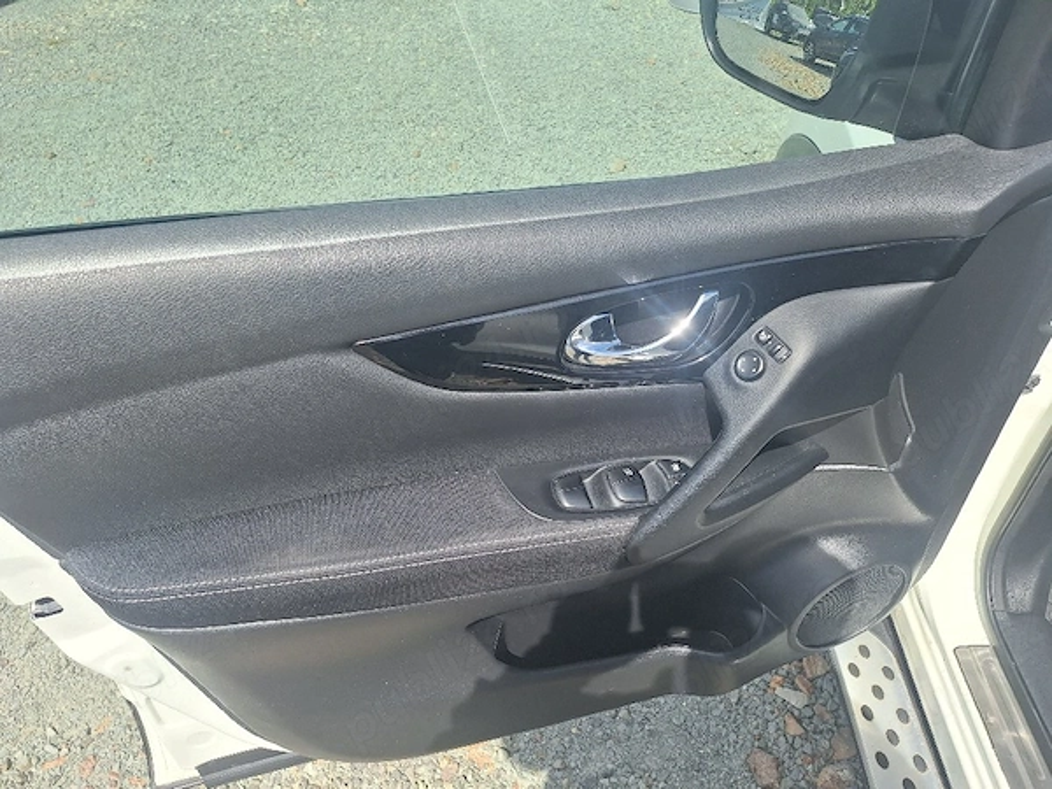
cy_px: 394
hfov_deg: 73.9
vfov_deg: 58.9
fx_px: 699
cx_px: 526
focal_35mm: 23
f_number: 1.8
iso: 40
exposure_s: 1/2000
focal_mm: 5.54
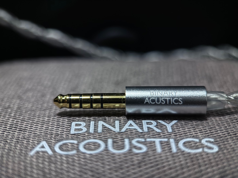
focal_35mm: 24
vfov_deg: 56.8
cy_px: 89
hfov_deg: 71.6
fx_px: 165
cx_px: 119
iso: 125
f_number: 1.78
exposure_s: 1/50
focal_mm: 6.76
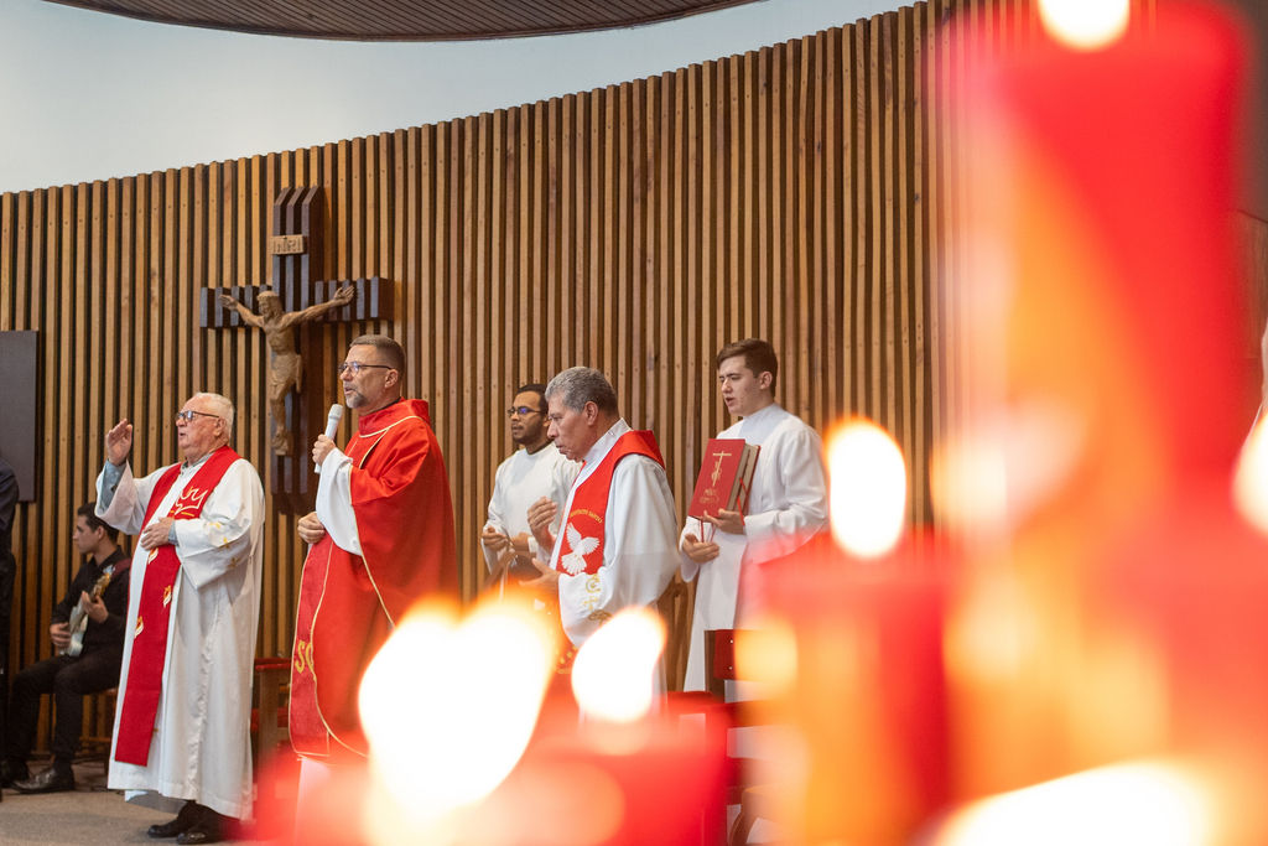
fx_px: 1960
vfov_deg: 24.4
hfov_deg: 35.9
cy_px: 422
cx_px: 659
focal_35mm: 56
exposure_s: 1/160
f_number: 1.8
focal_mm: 35
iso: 1000
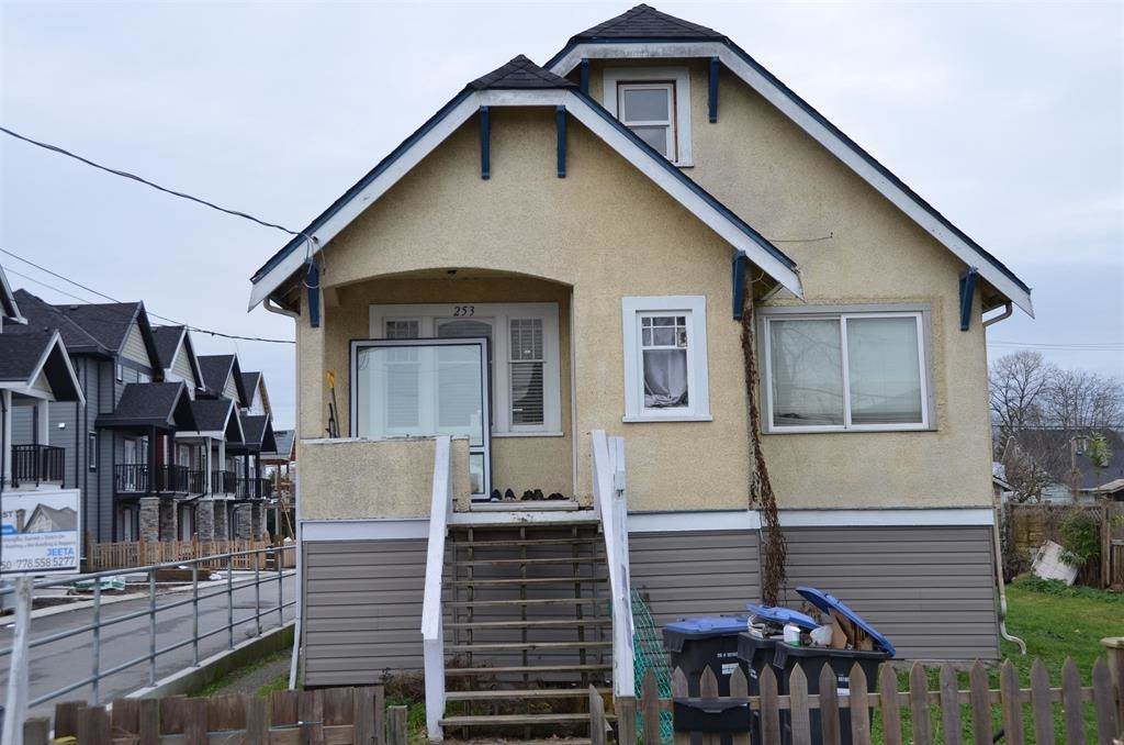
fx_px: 1449
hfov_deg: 42.4
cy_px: 372
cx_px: 562
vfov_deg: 28.8
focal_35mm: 46
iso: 200
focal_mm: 31
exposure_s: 1/160
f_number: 6.3
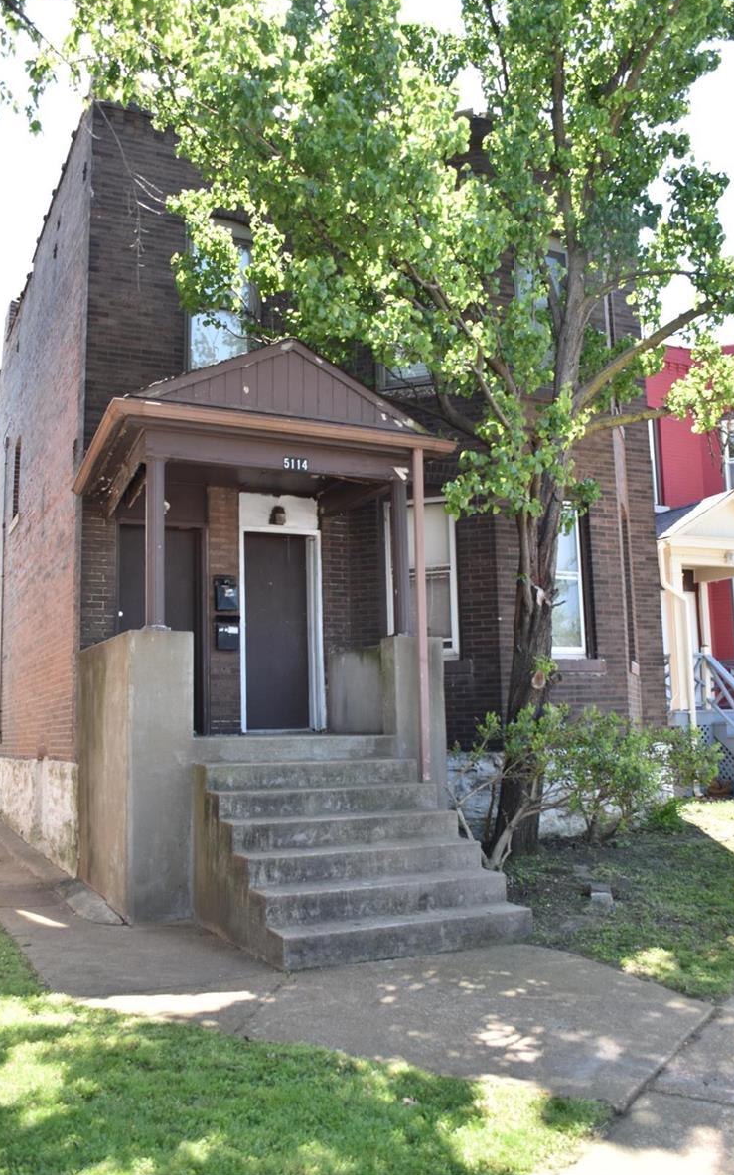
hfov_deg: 40.6
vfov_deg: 61.2
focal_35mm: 31
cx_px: 377
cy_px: 581
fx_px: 993
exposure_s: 1/250
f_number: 8
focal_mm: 20
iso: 400
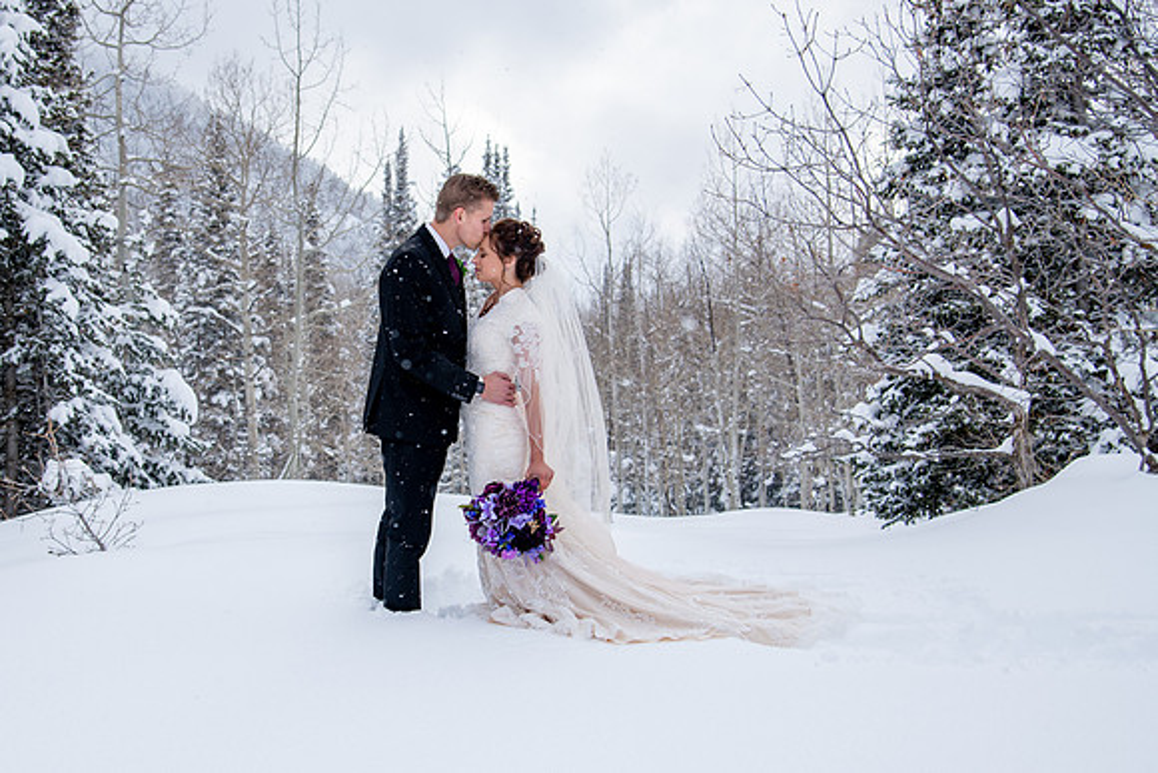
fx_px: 1565
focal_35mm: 49
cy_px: 418
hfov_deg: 40.3
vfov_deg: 27.7
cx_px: 417
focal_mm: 38
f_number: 5
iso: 200
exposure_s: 1/500
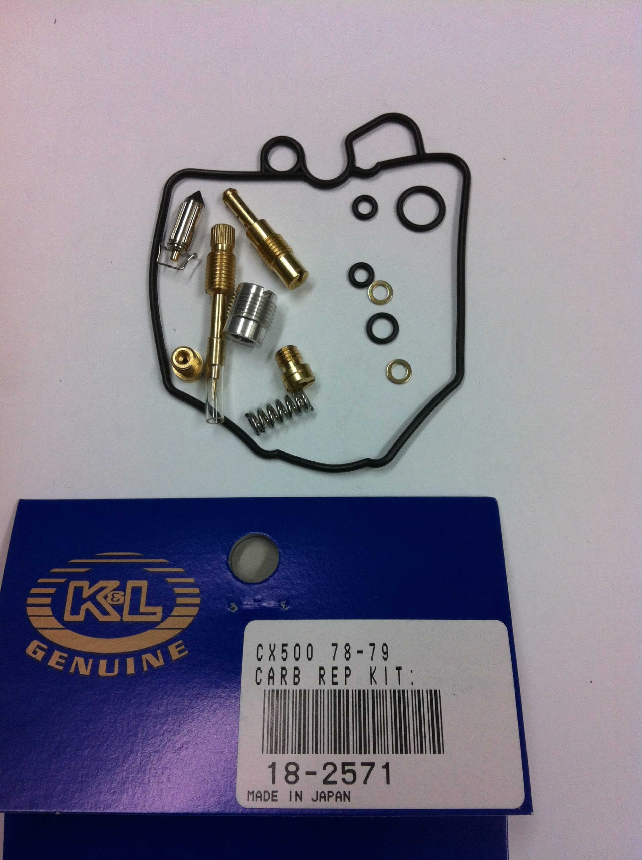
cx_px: 321
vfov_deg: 52.7
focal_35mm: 35
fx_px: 868
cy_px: 430
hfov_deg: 40.6
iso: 100
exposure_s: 1/60
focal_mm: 3.85
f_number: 2.8
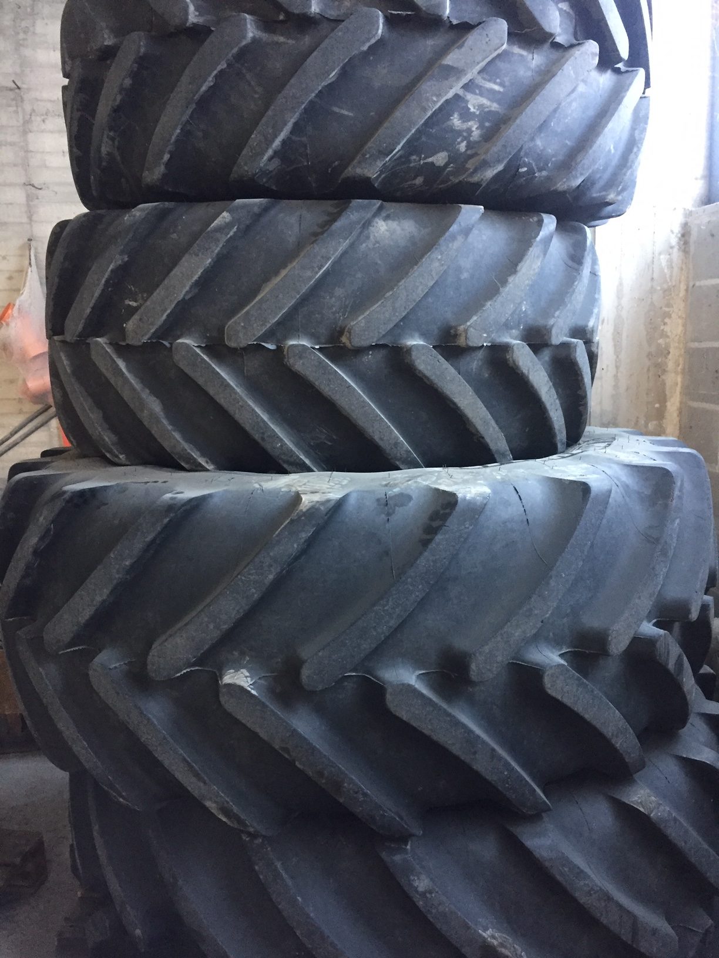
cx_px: 360
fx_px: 803
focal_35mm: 29
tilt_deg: -8.5
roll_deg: +1.1
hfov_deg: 48.2
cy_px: 479
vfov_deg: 61.7
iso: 250
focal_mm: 4.15
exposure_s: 1/20
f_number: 2.2
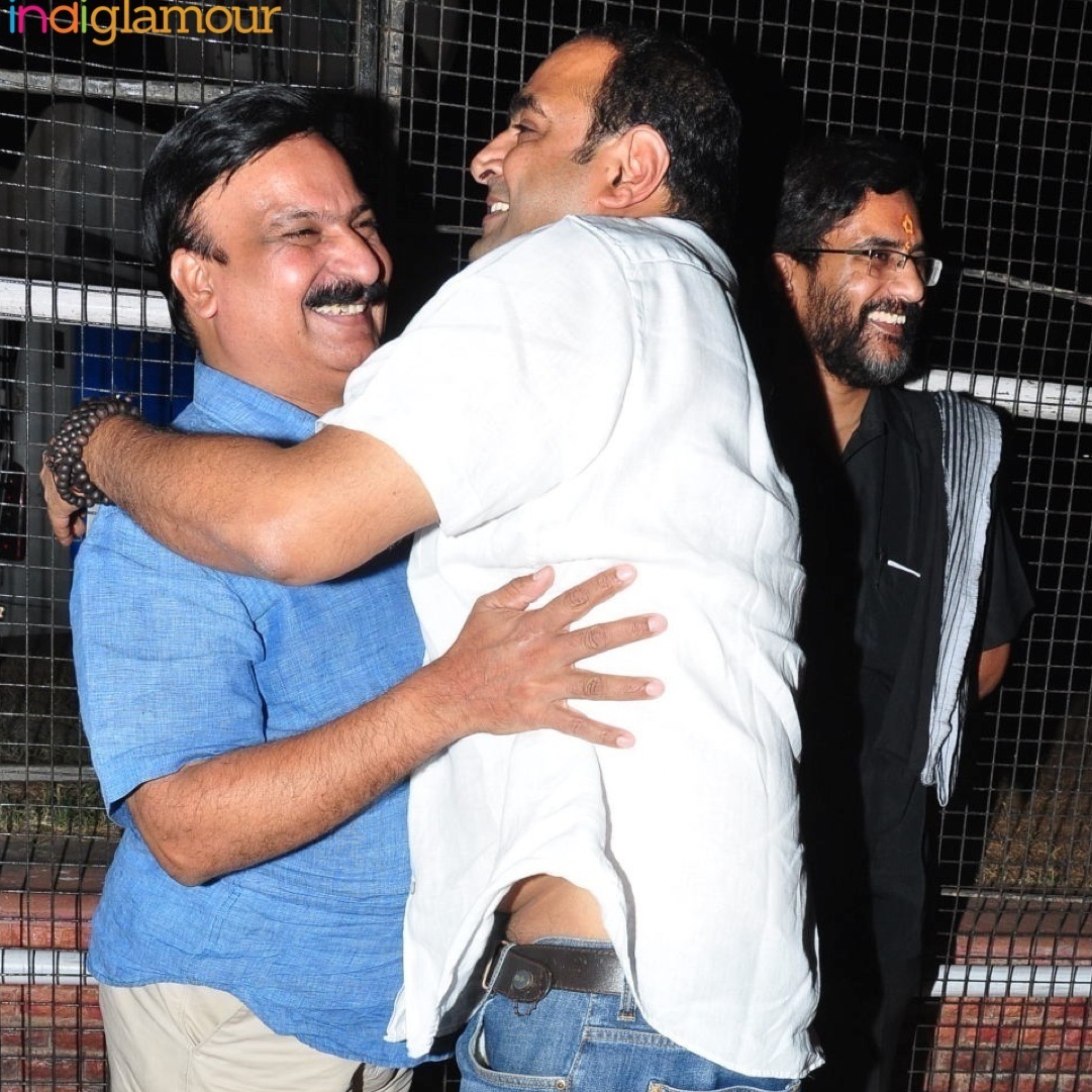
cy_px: 895
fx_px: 1596
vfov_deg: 36.3
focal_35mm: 45
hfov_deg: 37.8
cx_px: 536
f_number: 11
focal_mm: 21
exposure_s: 1/125
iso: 500
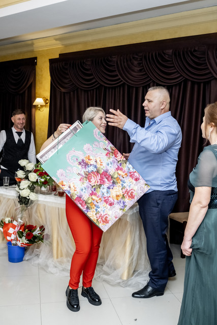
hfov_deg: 36.9
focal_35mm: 36
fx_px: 325
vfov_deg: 53.1
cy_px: 162
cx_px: 108
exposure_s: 1/125
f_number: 2.8
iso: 1250
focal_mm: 24.2
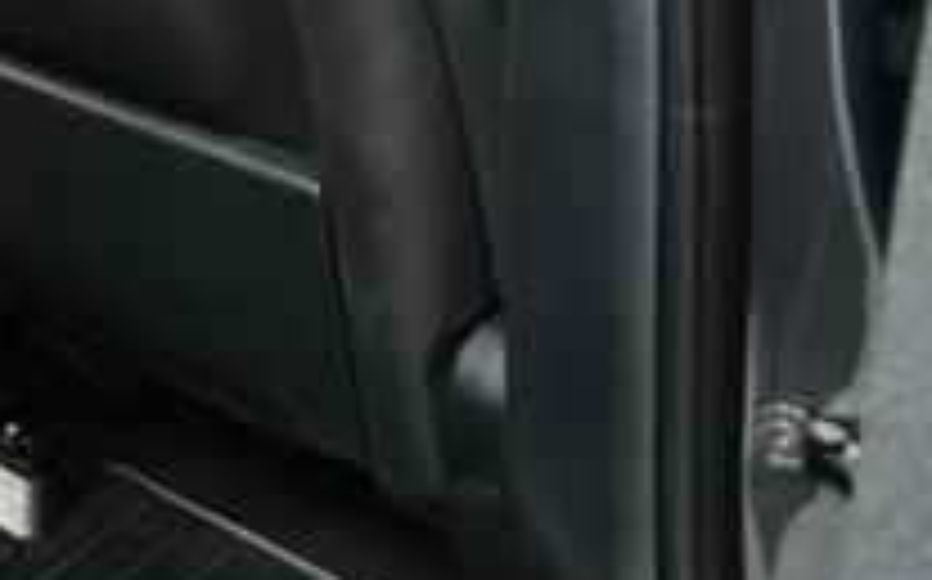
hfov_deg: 18.2
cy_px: -346
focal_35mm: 104
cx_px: -401
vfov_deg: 11.9
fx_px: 2639
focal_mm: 22
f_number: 3.5
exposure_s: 1/160
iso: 100
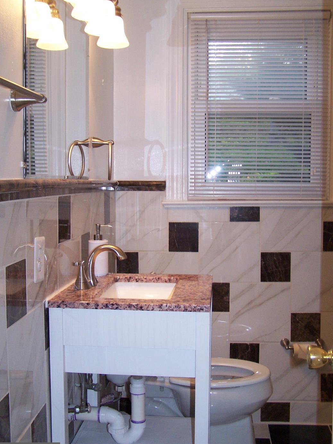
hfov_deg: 34.3
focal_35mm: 42
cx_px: 164
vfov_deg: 44.8
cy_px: 223
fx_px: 539
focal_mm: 6.3
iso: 140
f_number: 2.8
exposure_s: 1/60
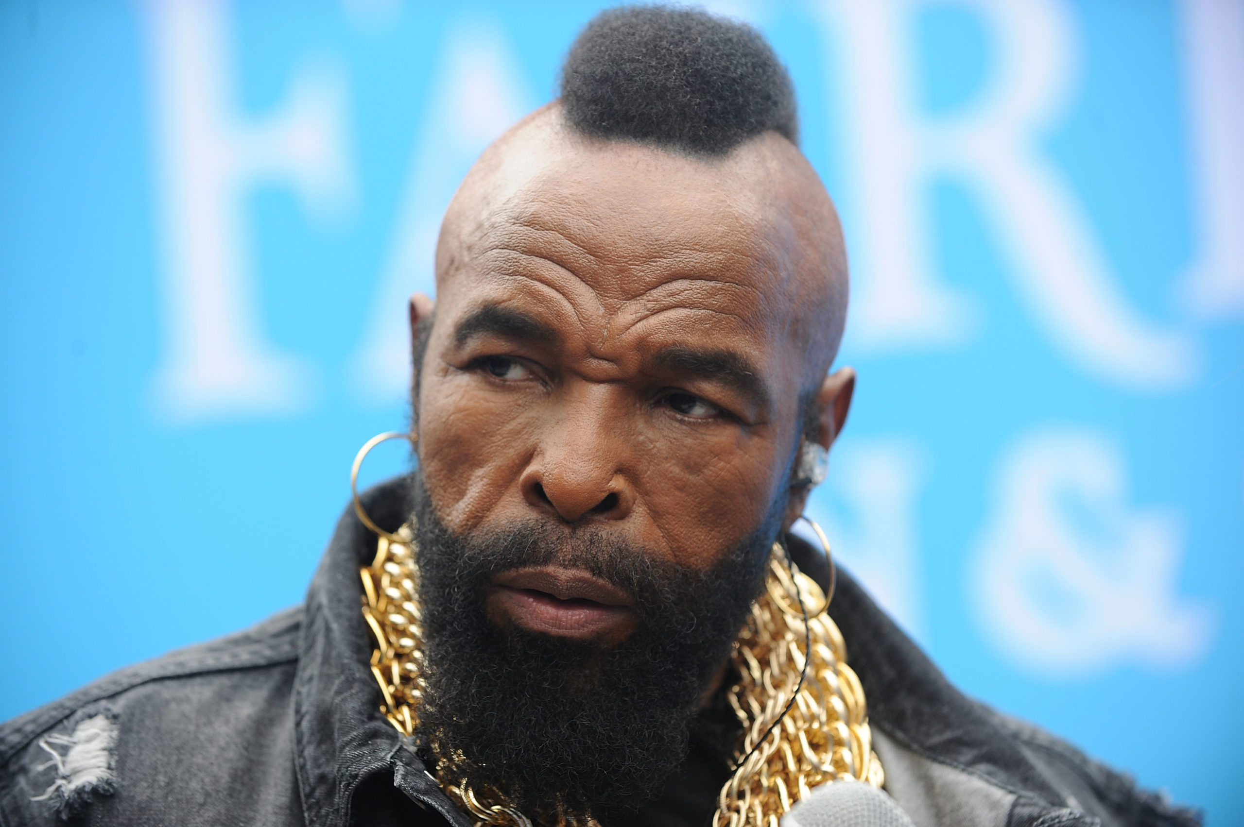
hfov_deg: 17.7
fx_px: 4005
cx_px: 622
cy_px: 414
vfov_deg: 11.8
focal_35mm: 116
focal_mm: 116
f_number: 5
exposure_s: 1/500
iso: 320
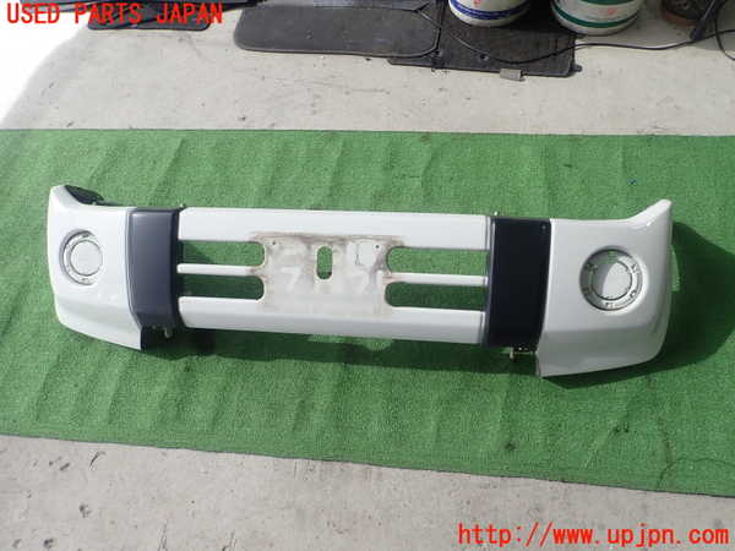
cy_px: 276
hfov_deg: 69.4
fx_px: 531
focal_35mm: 25
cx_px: 368
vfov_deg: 54.9
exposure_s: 1/160
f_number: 2.8
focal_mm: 4.5
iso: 100
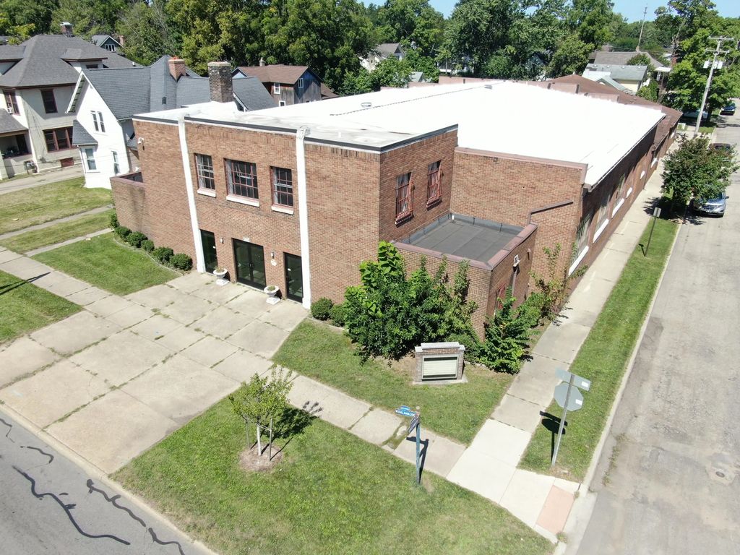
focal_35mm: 24
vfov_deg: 56.8
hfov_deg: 71.6
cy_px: 278
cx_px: 370
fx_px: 513
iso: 100
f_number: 2.8
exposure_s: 1/800
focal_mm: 4.39
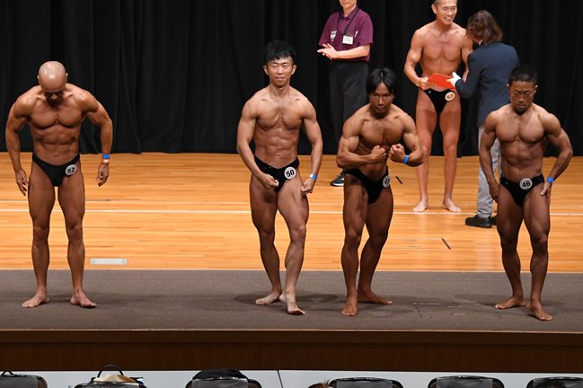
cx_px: 276
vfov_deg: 7.7
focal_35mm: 179
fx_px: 2897
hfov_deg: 11.5
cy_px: 161
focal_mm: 100
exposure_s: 1/400
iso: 4000
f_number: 5.6
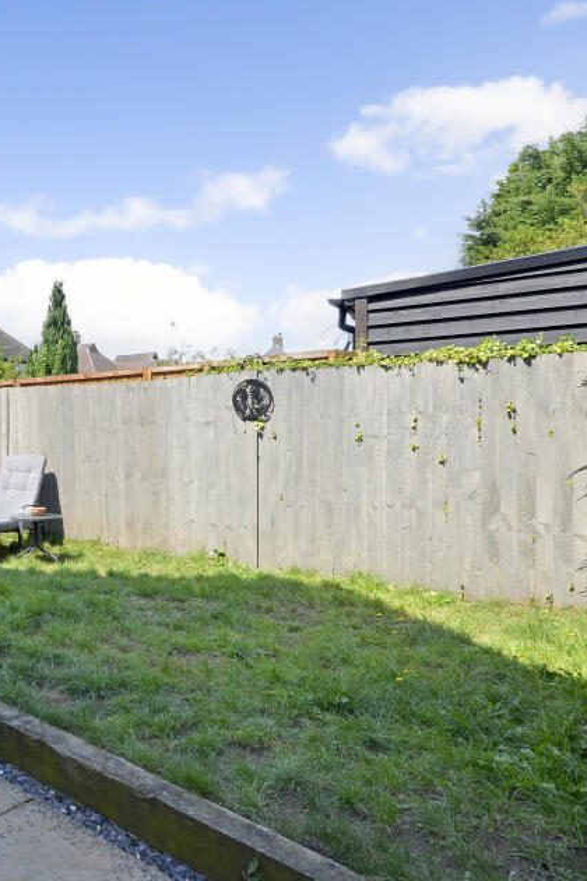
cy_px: 452
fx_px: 636
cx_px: 29
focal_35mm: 26
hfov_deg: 43.9
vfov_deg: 69.4
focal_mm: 16
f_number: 14
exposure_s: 1/60
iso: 400
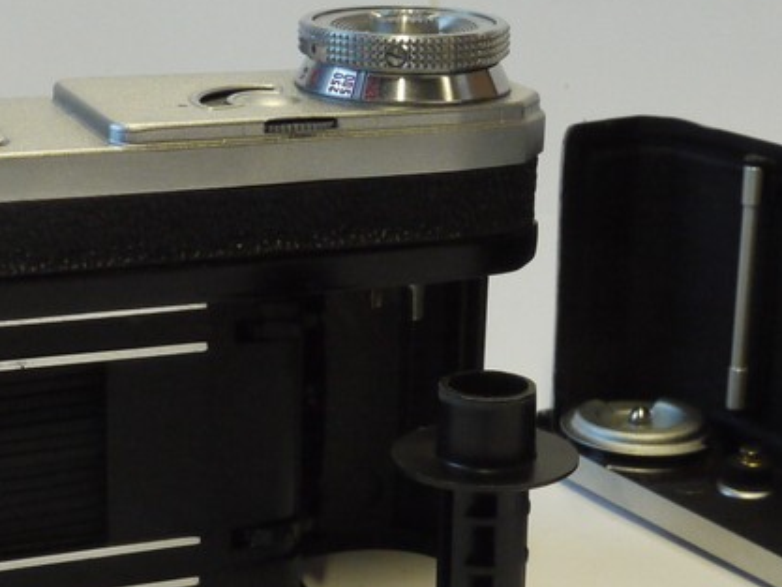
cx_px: 386
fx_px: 2079
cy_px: 411
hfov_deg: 21.3
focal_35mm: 92
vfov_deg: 16.0
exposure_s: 1/30
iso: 800
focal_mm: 16
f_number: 10
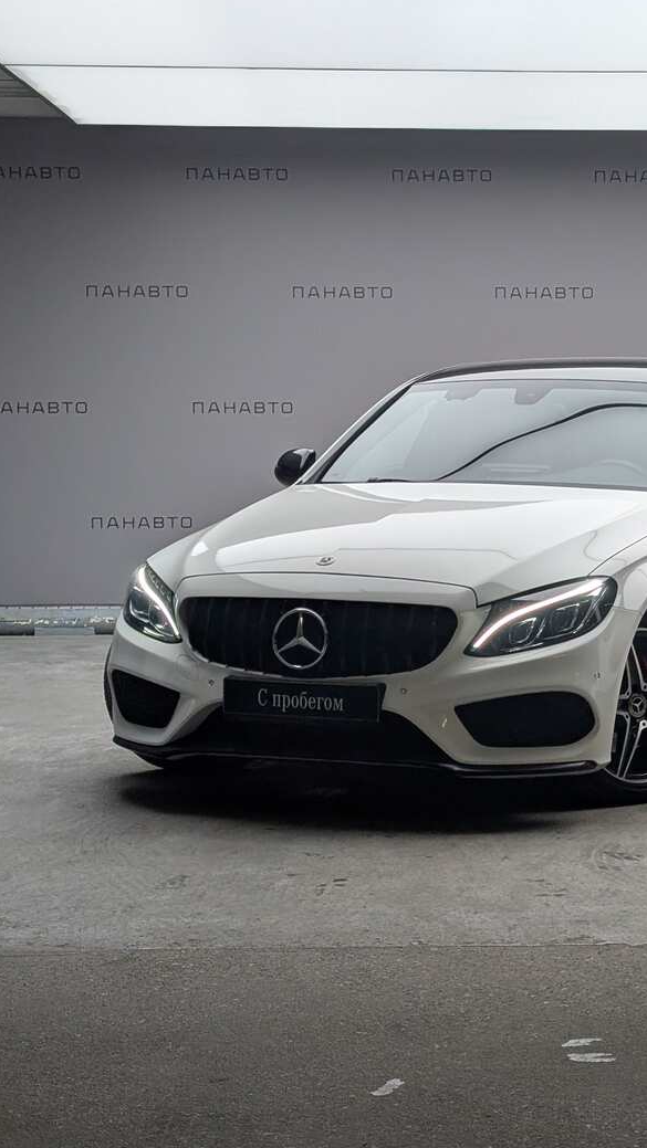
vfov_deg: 29.3
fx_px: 2194
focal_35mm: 72
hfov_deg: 16.6
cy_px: 572
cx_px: 522
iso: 35
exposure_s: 1/300
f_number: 1.68
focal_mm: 6.9
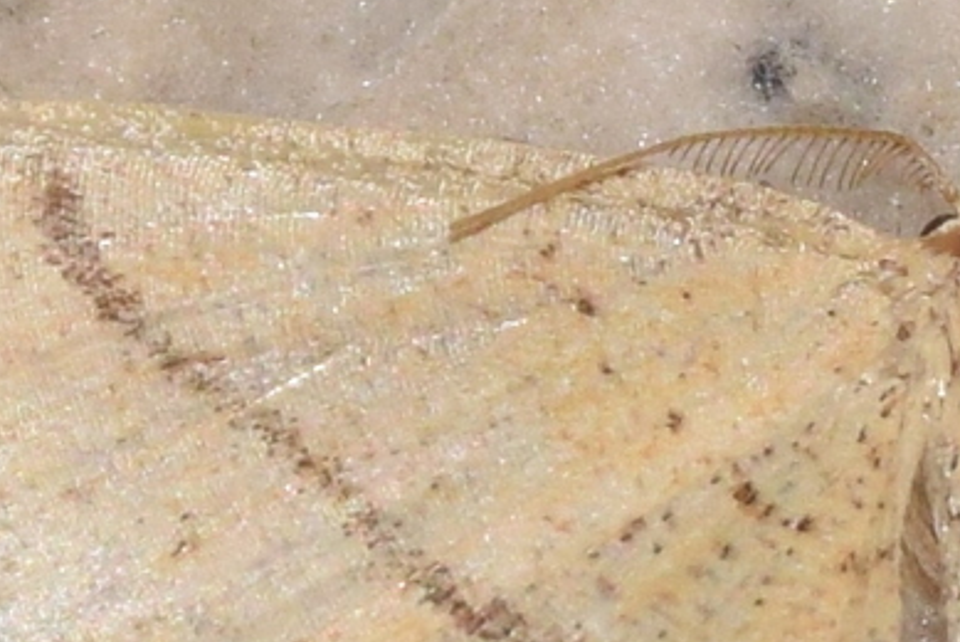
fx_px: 13797
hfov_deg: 4.0
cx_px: 974
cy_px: 558
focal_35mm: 517
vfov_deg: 2.7
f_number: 10
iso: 400
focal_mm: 140
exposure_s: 1/160
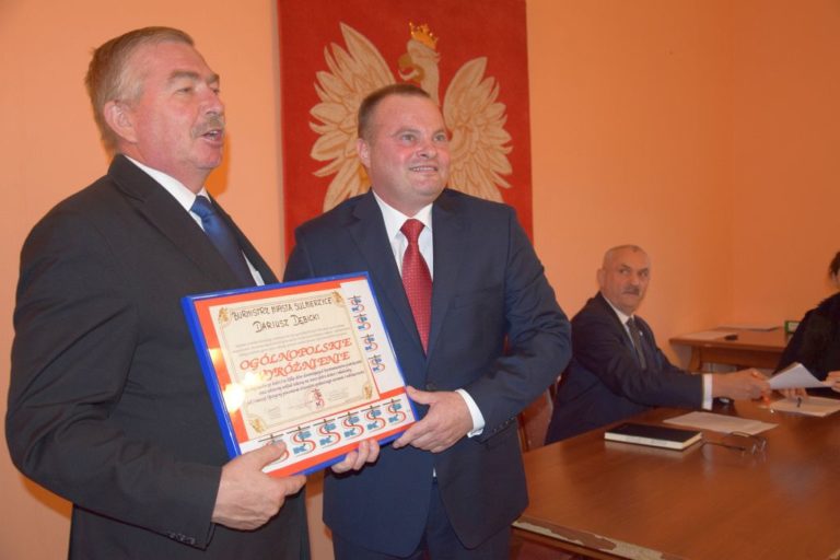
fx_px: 840
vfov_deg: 36.9
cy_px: 280
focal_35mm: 36
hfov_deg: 53.1
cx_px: 420
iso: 2000
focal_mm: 24
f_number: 3.8
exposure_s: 1/60
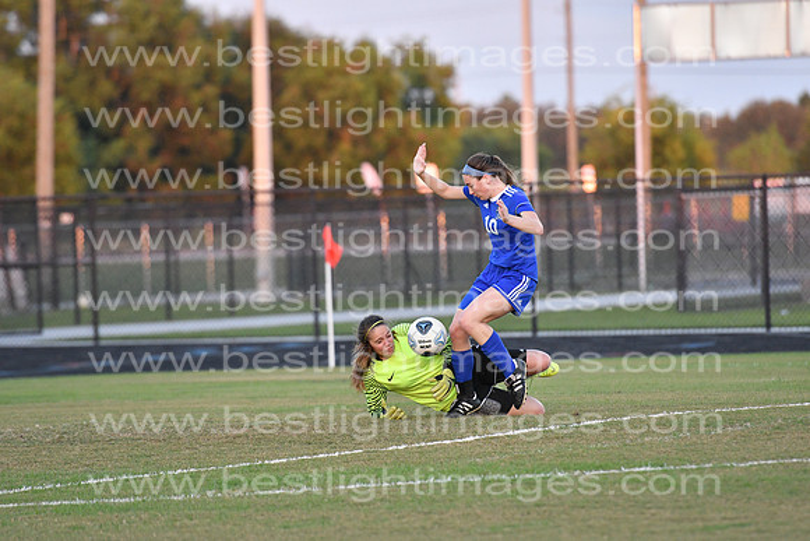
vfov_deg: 4.6
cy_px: 270
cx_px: 405
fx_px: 6751
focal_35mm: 300
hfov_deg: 6.9
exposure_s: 1/1250
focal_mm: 200
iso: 1600
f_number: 4
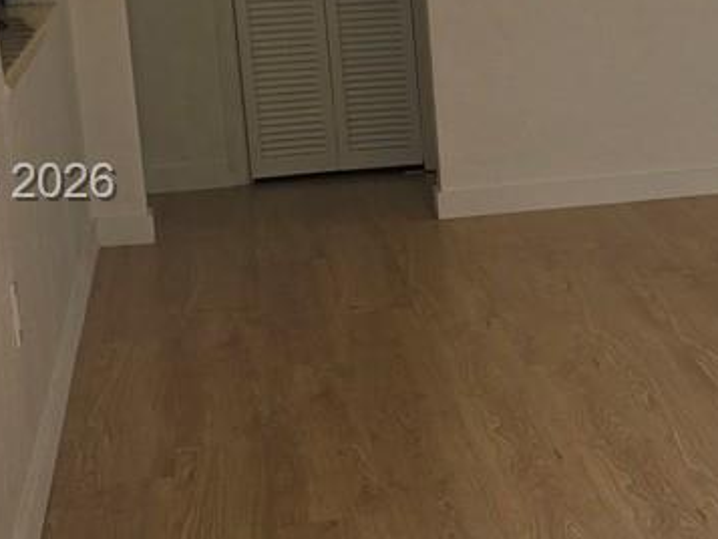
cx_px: 1098
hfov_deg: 17.1
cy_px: 185
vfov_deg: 14.4
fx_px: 2137
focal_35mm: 103
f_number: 1.7
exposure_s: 1/120
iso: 25
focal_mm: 6.3
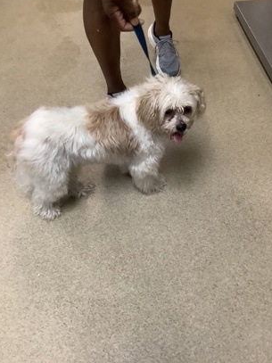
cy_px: 179
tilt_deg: -50.6
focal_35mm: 32
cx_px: 136
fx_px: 335
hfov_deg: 44.1
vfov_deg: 56.8
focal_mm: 3.3
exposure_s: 1/60
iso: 250
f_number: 2.4
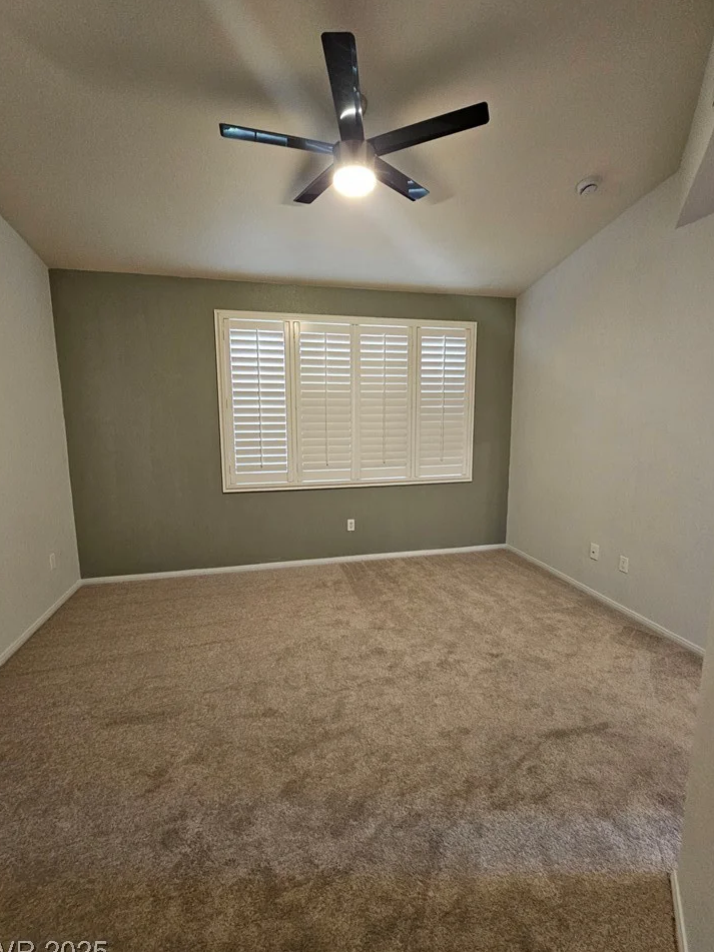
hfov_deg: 85.7
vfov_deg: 102.1
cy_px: 468
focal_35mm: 14
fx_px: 385
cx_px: 358
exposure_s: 1/30
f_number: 2.2
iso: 400
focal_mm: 2.2
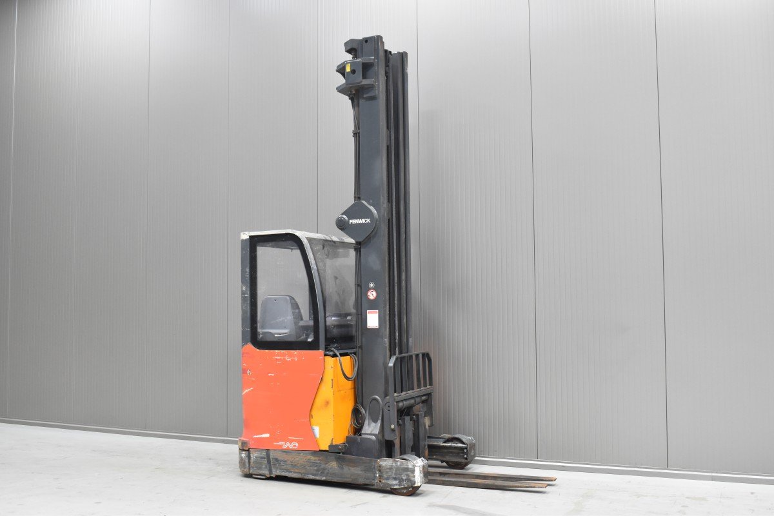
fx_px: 806
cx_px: 387
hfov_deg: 51.3
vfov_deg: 35.5
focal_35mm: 38
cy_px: 258
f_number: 6.3
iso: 1250
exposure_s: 1/15
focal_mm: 25
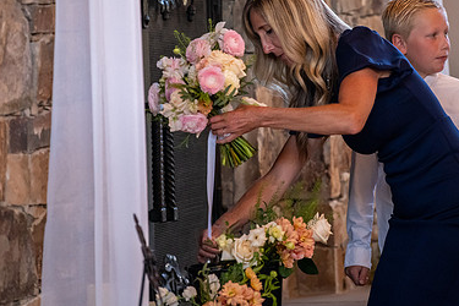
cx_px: 245
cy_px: 76
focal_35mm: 325
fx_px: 4143
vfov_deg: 4.2
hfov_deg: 6.3
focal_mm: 175
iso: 3200
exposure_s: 1/320
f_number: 2.8
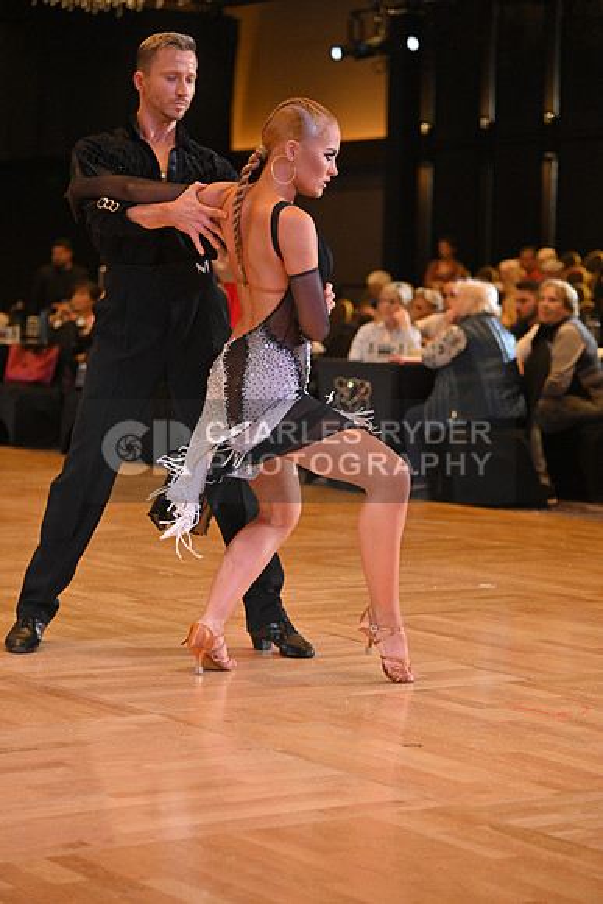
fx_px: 2310
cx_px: 302
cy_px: 452
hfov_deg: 14.9
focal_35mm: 92
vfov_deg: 22.1
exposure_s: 1/400
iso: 1600
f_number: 4
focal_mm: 92
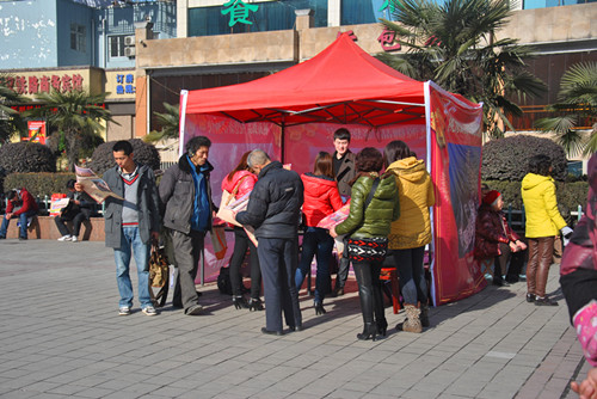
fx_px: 846
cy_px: 200
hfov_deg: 38.9
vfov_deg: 26.5
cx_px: 298
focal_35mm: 51
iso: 100
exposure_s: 1/640
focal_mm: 34
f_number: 4.2
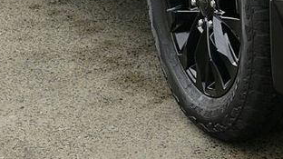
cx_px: 385
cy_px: -203
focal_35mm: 137
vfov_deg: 8.2
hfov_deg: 14.9
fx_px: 1027
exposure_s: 1/125
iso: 1000
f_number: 7.1
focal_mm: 34
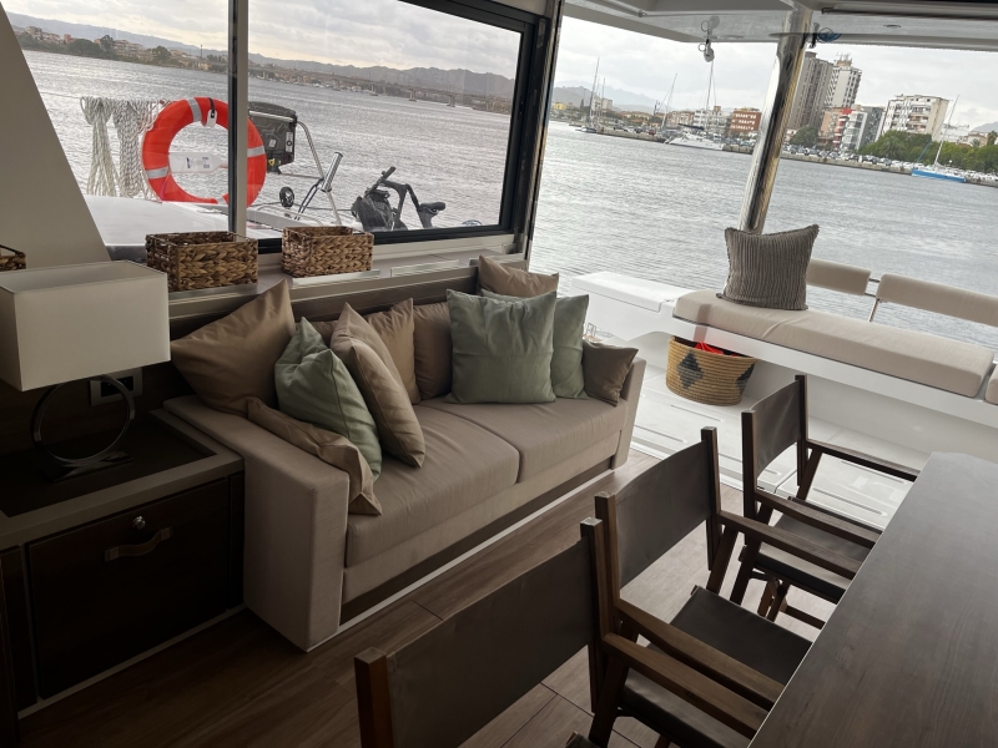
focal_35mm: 26
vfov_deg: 53.1
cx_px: 499
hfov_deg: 67.3
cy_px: 374
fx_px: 750
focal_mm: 5.1
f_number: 1.6
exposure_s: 1/174
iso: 40
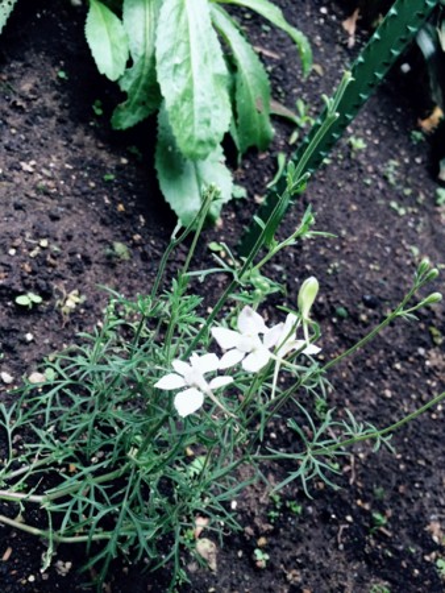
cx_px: 222
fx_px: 497
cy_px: 296
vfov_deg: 61.6
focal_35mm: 29
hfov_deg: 48.3
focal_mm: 4.15
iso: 125
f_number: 2.2
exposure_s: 1/30
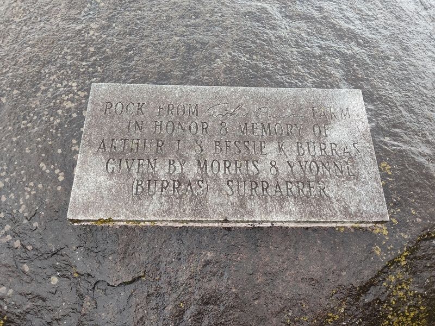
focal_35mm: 23
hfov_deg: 73.9
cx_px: 218
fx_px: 289
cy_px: 163
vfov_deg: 58.9
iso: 753
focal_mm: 5.56
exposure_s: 1/60
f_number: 1.8
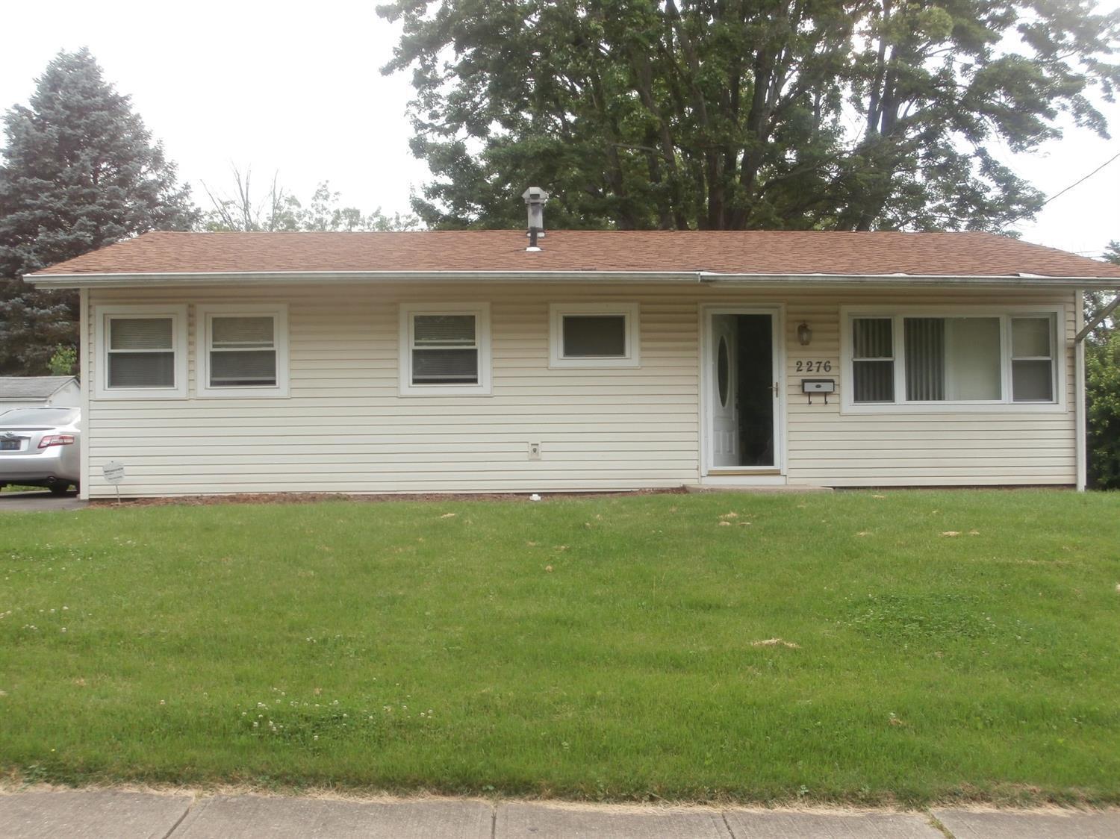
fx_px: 1229
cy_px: 420
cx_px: 560
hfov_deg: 49.0
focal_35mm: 38
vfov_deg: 37.7
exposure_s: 1/60
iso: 100
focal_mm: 6.67
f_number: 3.9
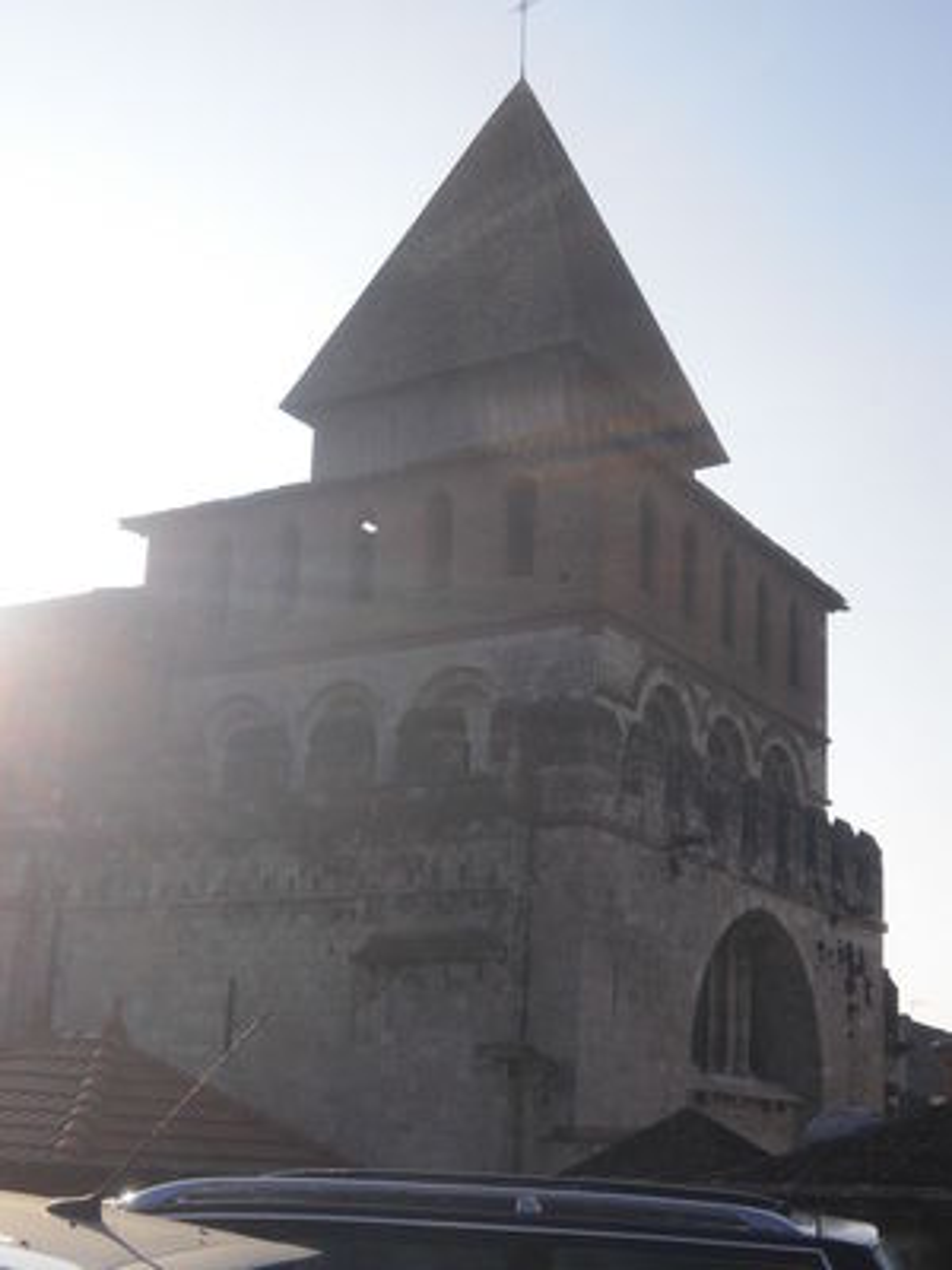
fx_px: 1723
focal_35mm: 47
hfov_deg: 30.9
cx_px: 476
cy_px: 635
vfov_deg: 40.4
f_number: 10
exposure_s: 1/160
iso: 64
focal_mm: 7.91
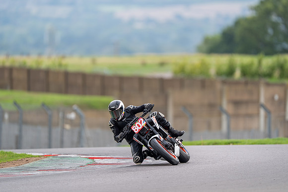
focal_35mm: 662
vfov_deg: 2.1
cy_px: 86
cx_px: 159
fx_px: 5299
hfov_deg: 3.1
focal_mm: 600
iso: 160
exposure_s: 1/500
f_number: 4.5
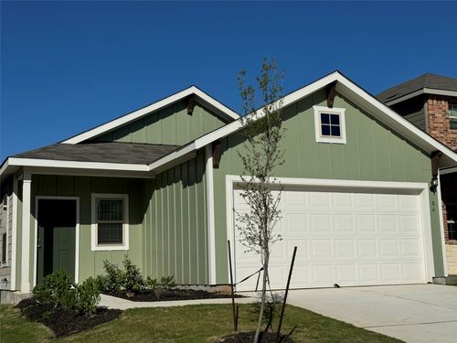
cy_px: 172
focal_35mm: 48
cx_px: 228
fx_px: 634
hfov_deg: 39.7
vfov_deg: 30.3
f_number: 1.78
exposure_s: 1/12500
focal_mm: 6.76
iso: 64
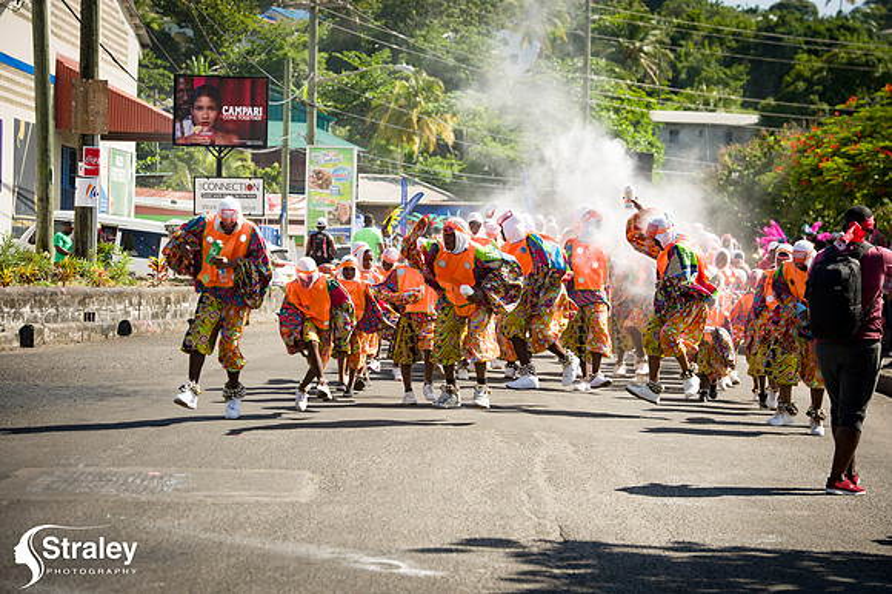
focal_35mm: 102
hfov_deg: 20.0
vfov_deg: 13.4
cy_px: 297
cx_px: 446
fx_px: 2526
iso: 100
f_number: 6.3
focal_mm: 102
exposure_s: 1/250
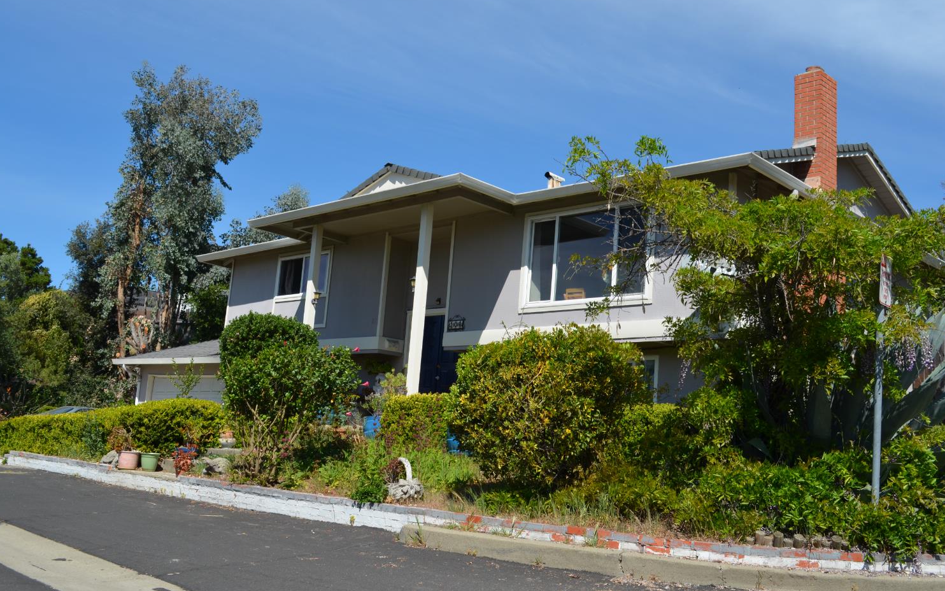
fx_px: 953
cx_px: 472
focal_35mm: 37
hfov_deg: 52.7
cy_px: 287
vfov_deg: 34.4
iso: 100
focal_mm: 24
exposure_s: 1/320
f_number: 9
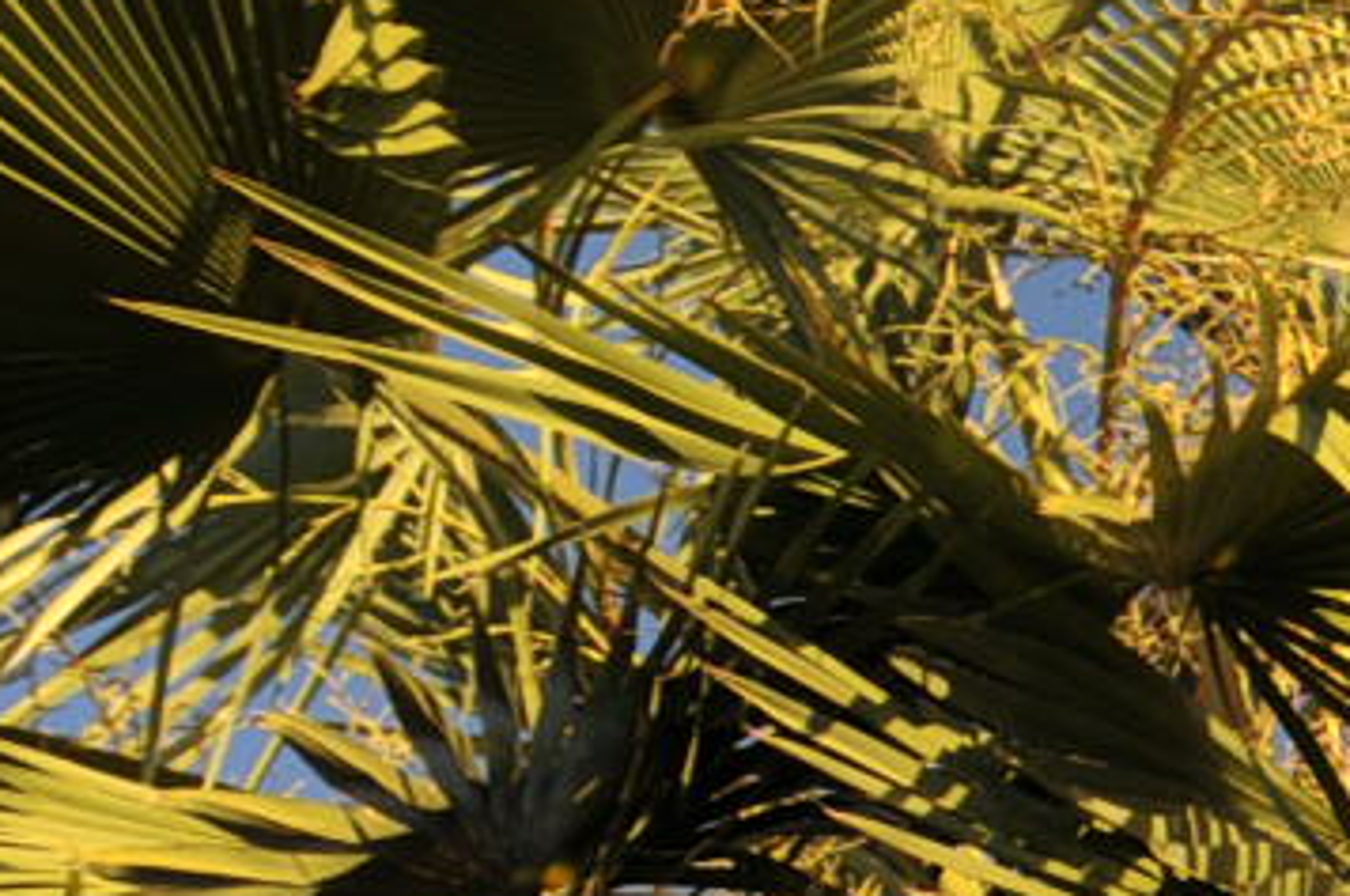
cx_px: 2530
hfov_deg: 9.1
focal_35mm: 216
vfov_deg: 6.3
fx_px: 8089
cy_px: 1191
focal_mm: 24
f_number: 5
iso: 200
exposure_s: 1/400
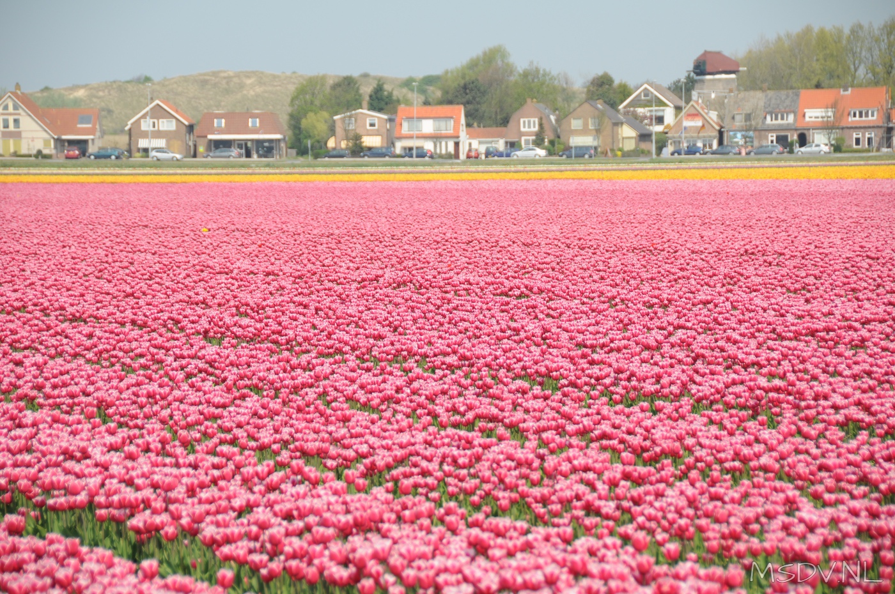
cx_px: 448
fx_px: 3539
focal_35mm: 142
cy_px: 297
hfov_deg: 14.4
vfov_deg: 9.6
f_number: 5.3
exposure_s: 1/800
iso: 200
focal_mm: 95
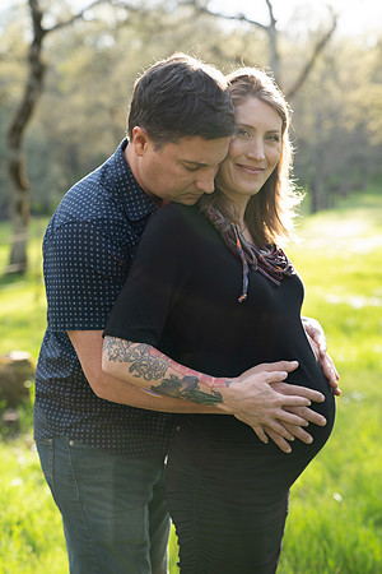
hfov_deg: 23.4
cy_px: 287
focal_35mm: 58
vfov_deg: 34.5
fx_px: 923
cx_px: 191
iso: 160
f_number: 3.2
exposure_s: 1/250
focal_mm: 58
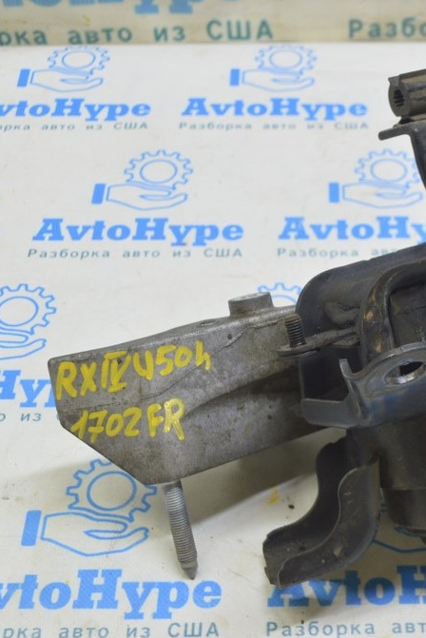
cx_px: 337
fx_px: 1135
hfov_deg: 21.0
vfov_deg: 31.4
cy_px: 317
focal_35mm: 64
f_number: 5.6
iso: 400
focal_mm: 28
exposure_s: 1/20
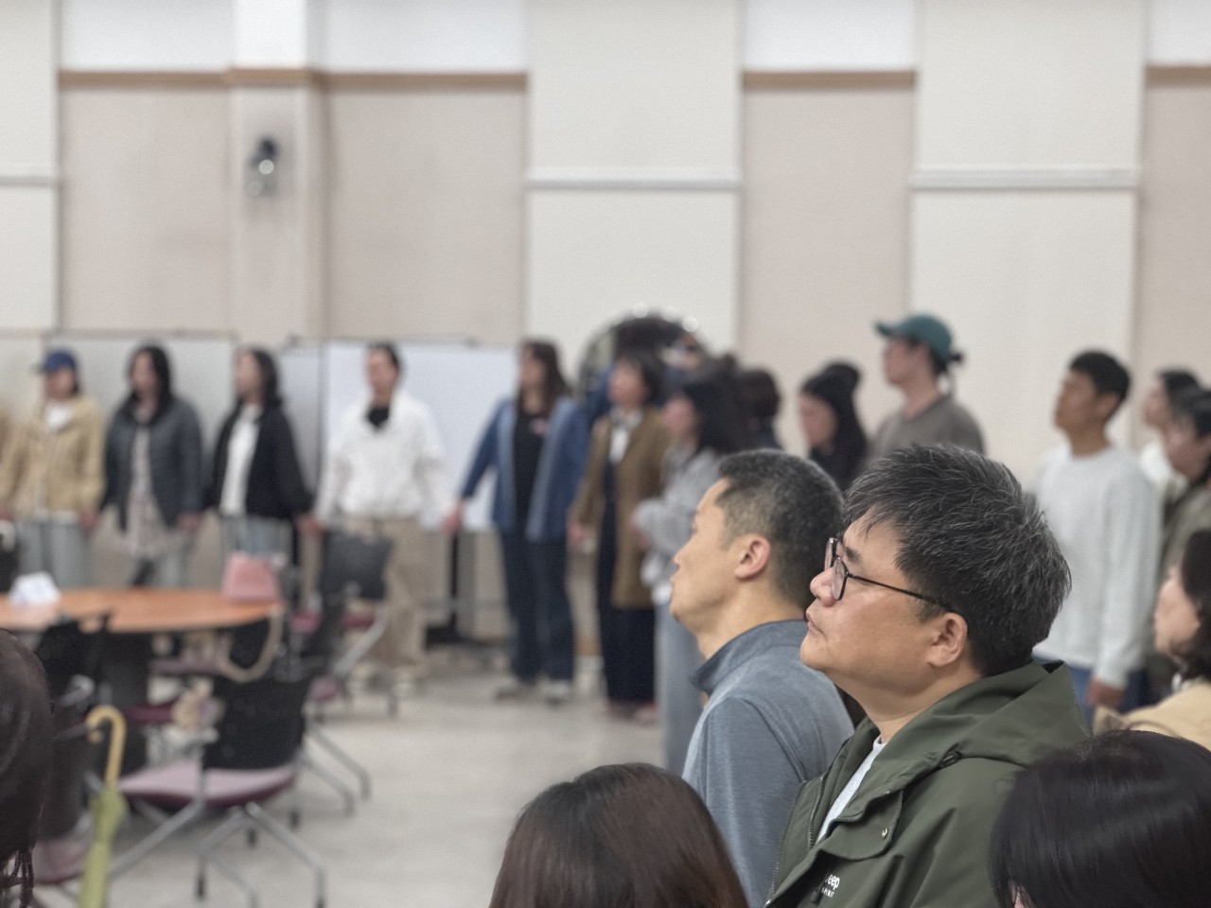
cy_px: 454
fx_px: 2694
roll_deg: -0.3
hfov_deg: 25.3
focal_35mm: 77
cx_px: 606
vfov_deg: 19.1
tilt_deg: -3.2
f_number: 2.8
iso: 1600
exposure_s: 1/30
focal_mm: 9
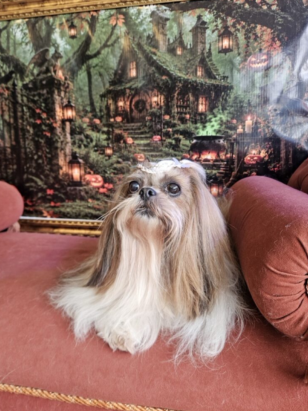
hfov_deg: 56.8
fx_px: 285
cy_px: 211
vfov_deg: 71.6
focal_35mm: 24
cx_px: 149
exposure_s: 1/120
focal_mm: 5.4
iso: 200
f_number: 1.8
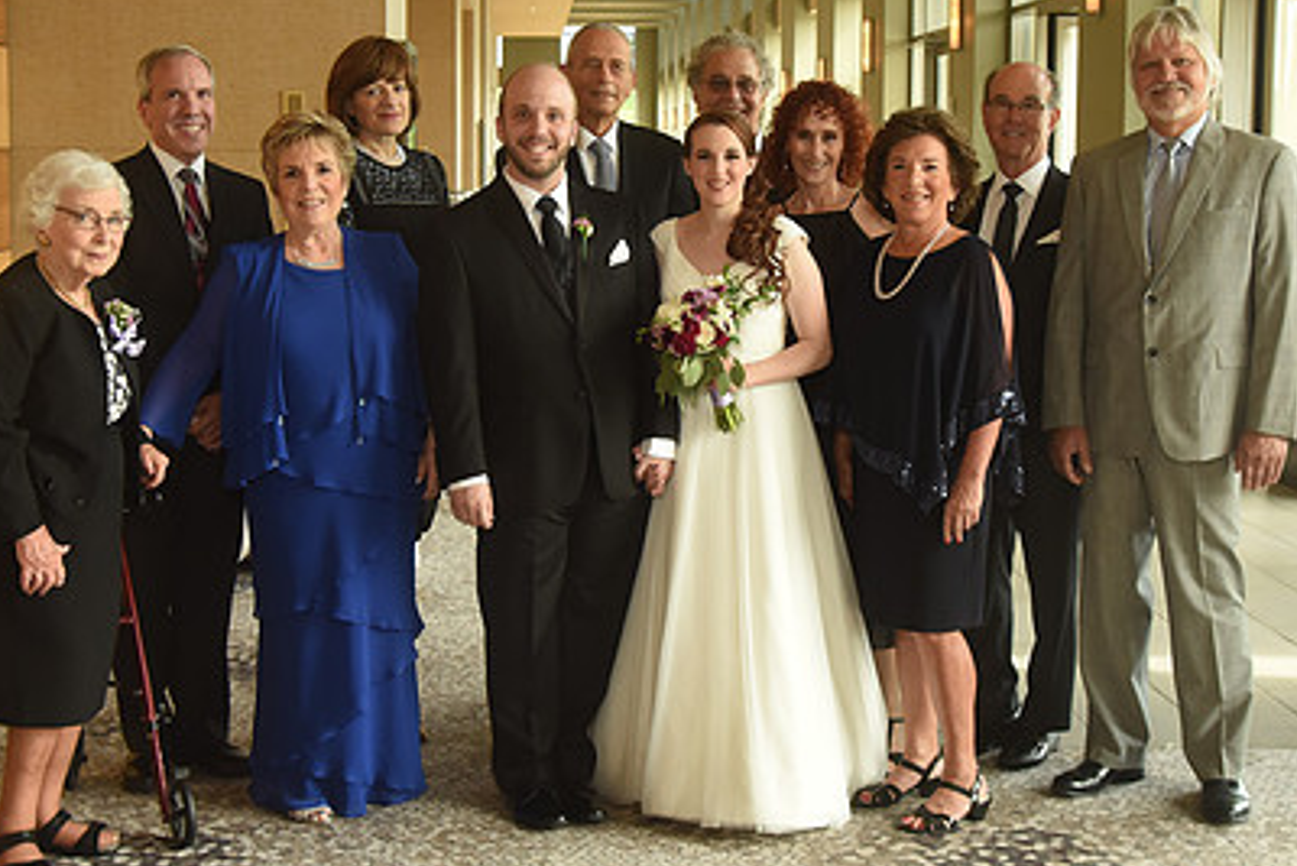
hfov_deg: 34.5
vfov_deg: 23.3
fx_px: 2090
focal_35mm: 58
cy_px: 297
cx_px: 632
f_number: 7.1
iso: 1600
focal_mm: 40
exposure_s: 1/160
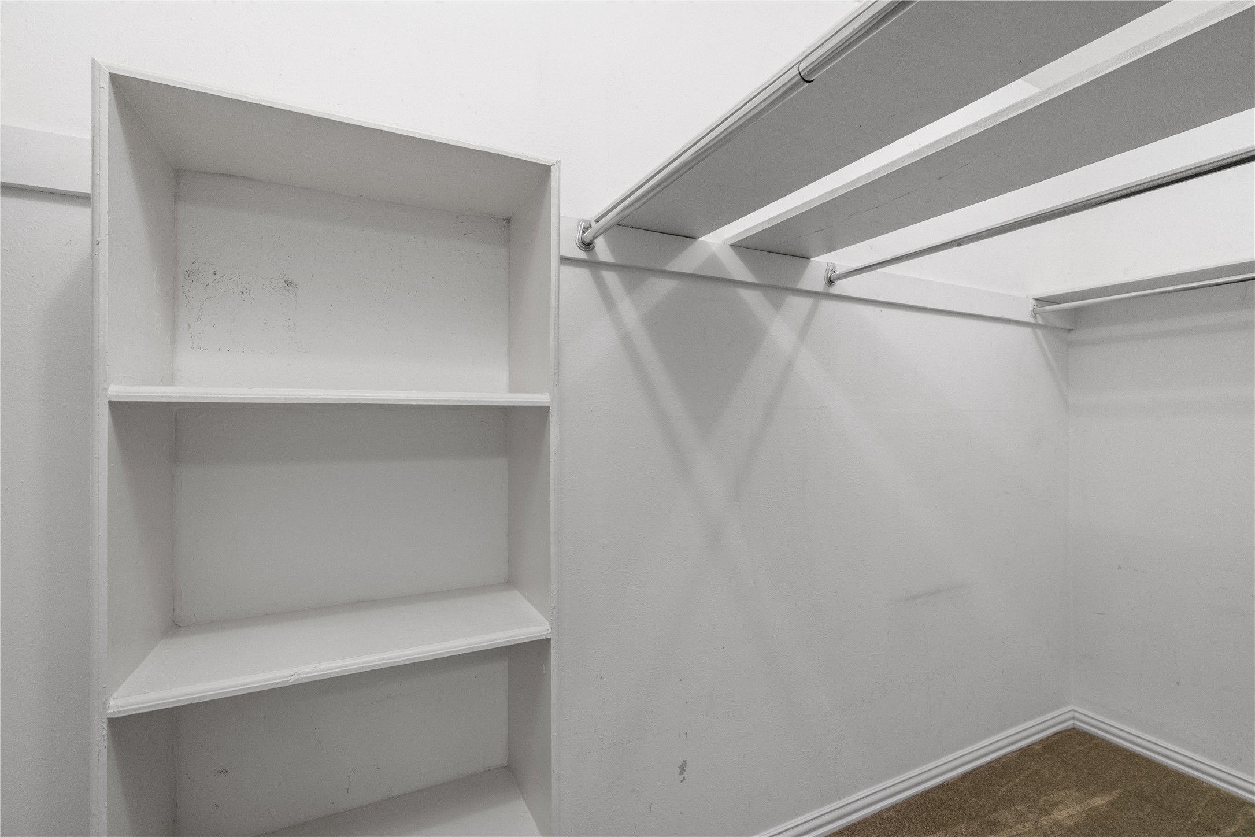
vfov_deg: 73.8
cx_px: 628
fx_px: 558
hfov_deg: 96.7
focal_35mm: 16
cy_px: 418
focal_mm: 16
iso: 2000
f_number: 8
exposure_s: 1/20
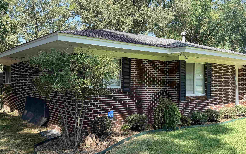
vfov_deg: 37.3
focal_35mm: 34
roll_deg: -0.5
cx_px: 121
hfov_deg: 56.7
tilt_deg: +0.9
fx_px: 228
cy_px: 74
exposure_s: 1/967
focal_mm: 6.76
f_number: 1.78
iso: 80
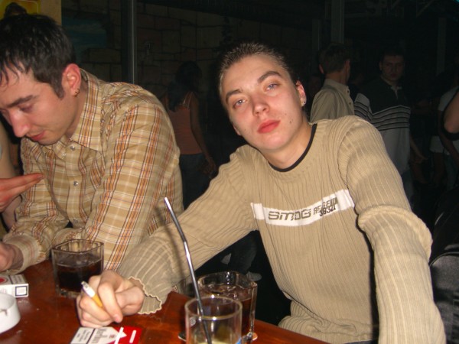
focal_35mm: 38
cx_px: 230
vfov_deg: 37.7
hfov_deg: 49.0
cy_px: 172
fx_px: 504
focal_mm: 7.9
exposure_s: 1/60
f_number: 2.8
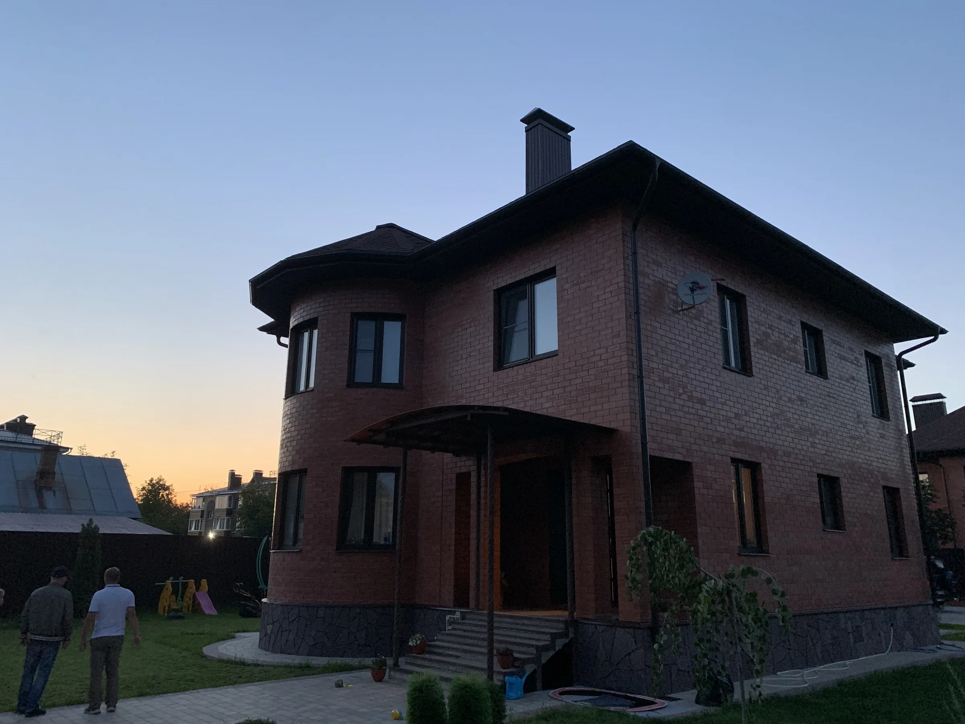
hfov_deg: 67.3
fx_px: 725
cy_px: 362
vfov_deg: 53.1
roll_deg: -0.5
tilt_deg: +16.0
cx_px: 482
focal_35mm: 26
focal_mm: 4.25
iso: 320
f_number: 1.8
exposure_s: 1/60
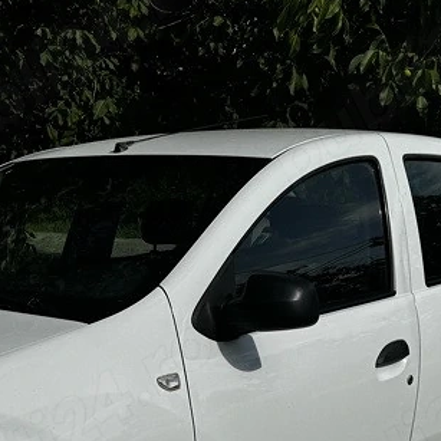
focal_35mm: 69
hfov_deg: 24.9
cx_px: 152
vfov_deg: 23.8
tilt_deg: -14.2
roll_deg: -0.1
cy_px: 452
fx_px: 995
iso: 64
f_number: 1.78
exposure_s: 1/12346
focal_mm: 6.76
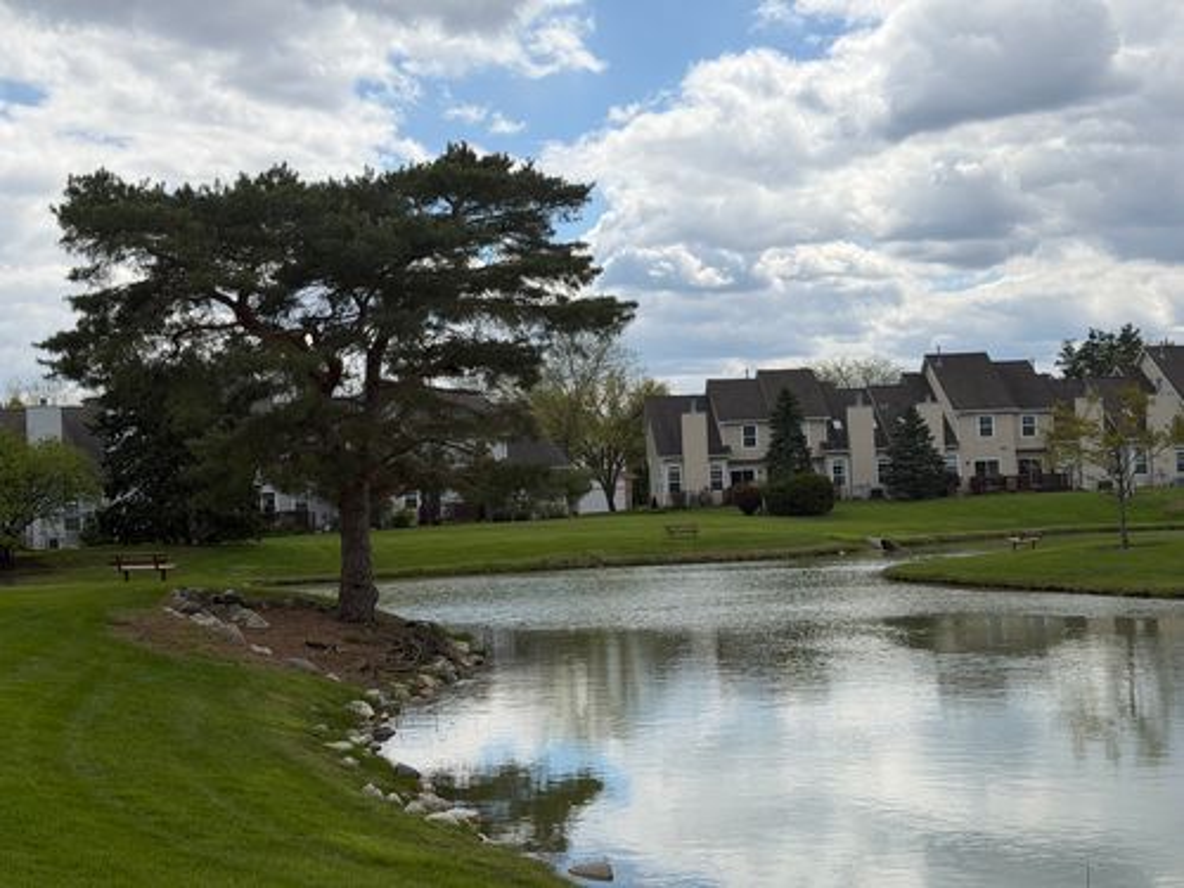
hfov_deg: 39.7
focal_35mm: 48
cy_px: 444
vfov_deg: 30.3
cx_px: 592
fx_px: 1642
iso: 64
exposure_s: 1/6024
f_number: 1.78
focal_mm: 6.76
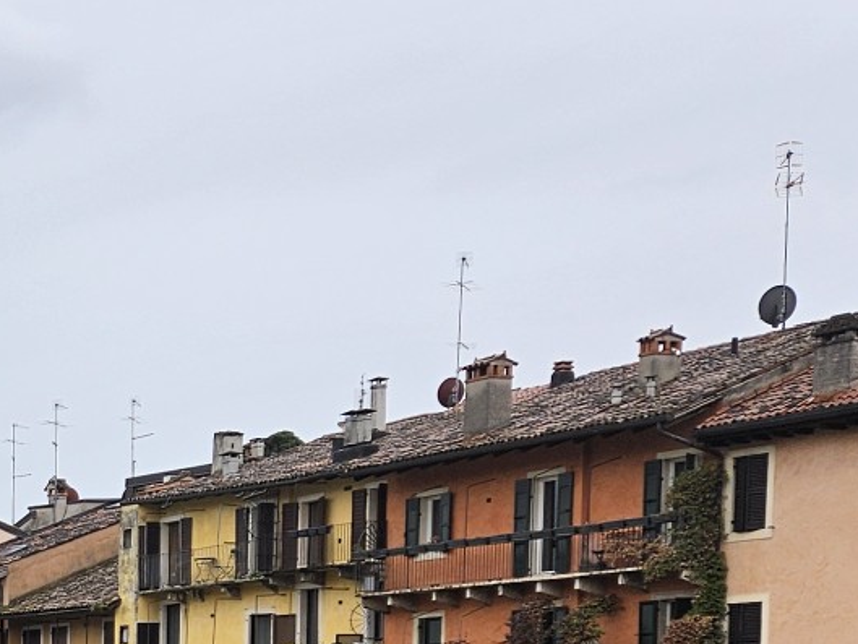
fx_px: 2157
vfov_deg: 15.8
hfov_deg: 19.8
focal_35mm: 87
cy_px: 930
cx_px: -394
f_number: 1.8
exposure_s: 1/769
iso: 25
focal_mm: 5.4
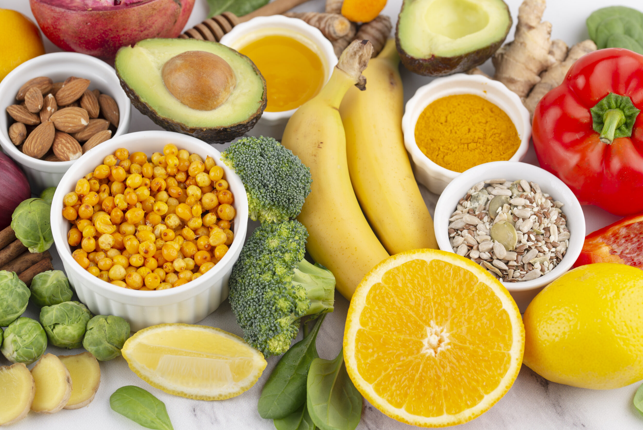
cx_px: 316
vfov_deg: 12.7
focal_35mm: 108
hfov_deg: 18.9
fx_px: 1930
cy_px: 209
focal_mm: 105
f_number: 9
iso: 100
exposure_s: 1/100
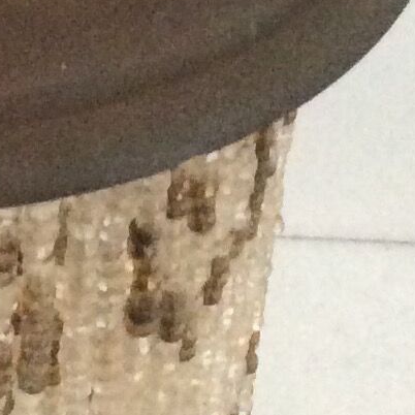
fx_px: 2469
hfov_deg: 9.4
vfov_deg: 9.6
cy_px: 26
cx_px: -116
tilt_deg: -38.1
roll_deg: -0.9
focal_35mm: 182
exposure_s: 1/20
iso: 320
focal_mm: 3.3
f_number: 2.4
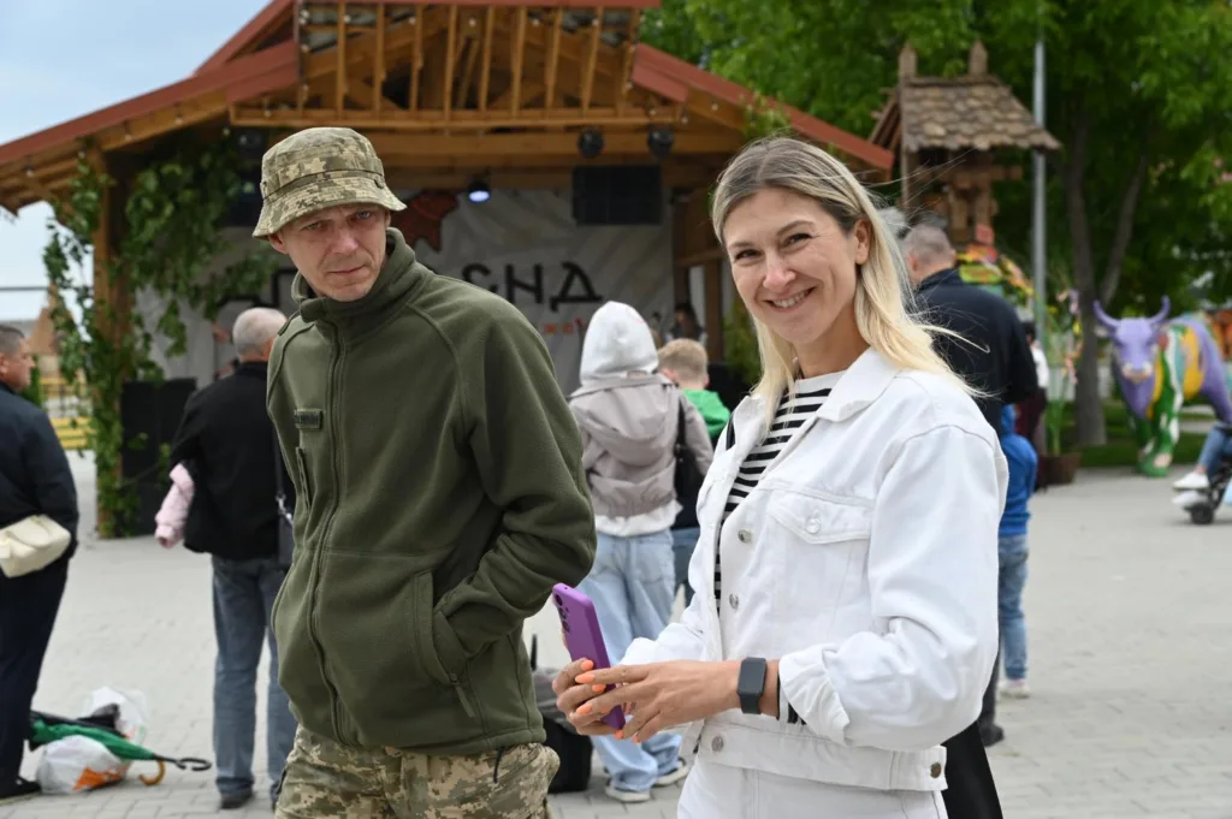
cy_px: 410
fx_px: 1881
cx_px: 616
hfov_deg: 36.3
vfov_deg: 24.6
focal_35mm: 55
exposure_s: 1/250
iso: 160
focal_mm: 55
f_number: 5.6
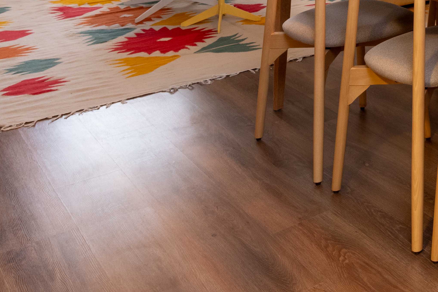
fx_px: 693
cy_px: -171
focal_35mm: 57
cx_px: 542
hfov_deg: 29.5
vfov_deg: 19.9
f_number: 8
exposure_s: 1/4
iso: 250
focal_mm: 14
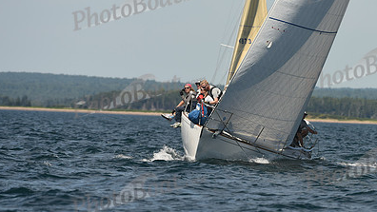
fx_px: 6140
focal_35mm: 614
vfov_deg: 2.0
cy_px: 130
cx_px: 256
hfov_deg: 3.5
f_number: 6.3
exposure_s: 1/1000
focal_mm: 400
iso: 250
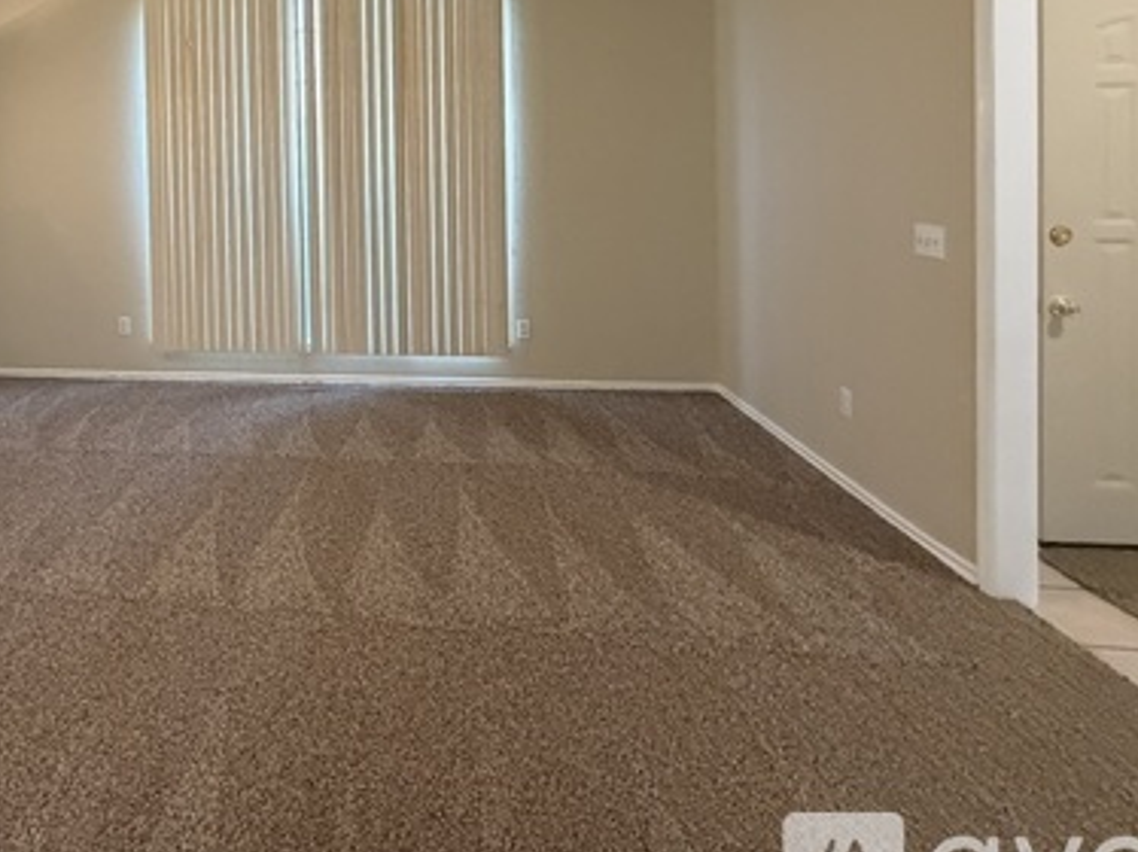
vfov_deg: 51.5
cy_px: 173
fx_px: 821
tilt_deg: +0.0
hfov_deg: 64.5
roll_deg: +1.6
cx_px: 260
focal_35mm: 25
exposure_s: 1/60
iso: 640
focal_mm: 2.22
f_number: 2.2
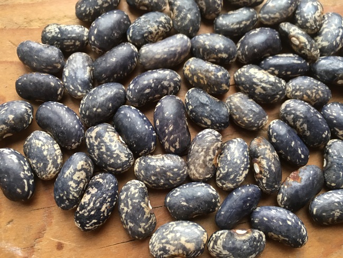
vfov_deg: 48.3
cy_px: 129
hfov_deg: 61.6
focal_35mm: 29
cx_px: 172
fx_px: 287
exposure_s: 1/33
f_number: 2.2
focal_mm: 4.15
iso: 100
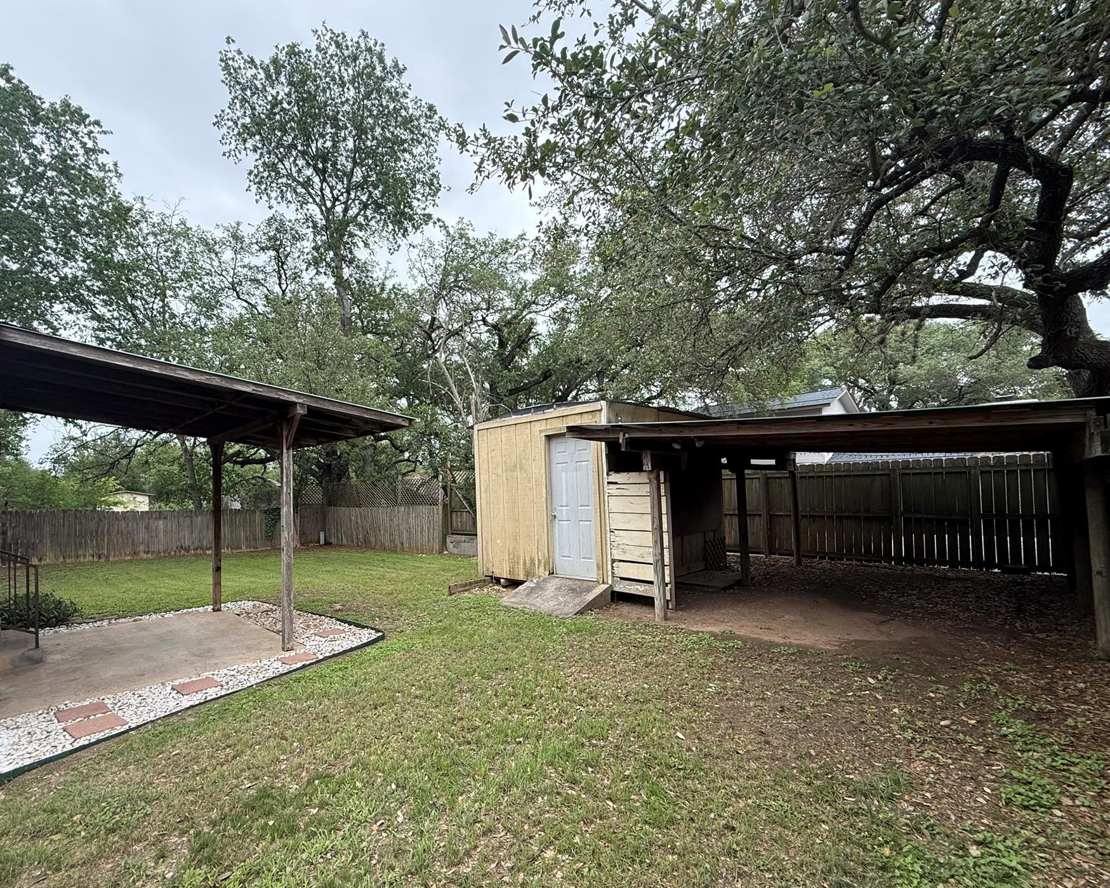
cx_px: 494
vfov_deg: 80.2
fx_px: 526
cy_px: 477
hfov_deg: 92.8
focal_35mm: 16
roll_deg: +2.0
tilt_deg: +2.0
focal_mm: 2.22
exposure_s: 1/527
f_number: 2.2
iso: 64
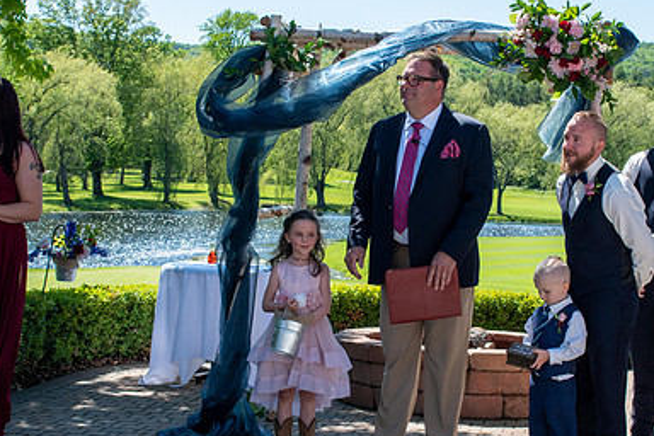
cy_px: 250
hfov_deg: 23.6
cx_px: 400
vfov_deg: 15.9
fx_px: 1562
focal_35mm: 86
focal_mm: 38
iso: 200
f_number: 9
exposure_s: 1/320
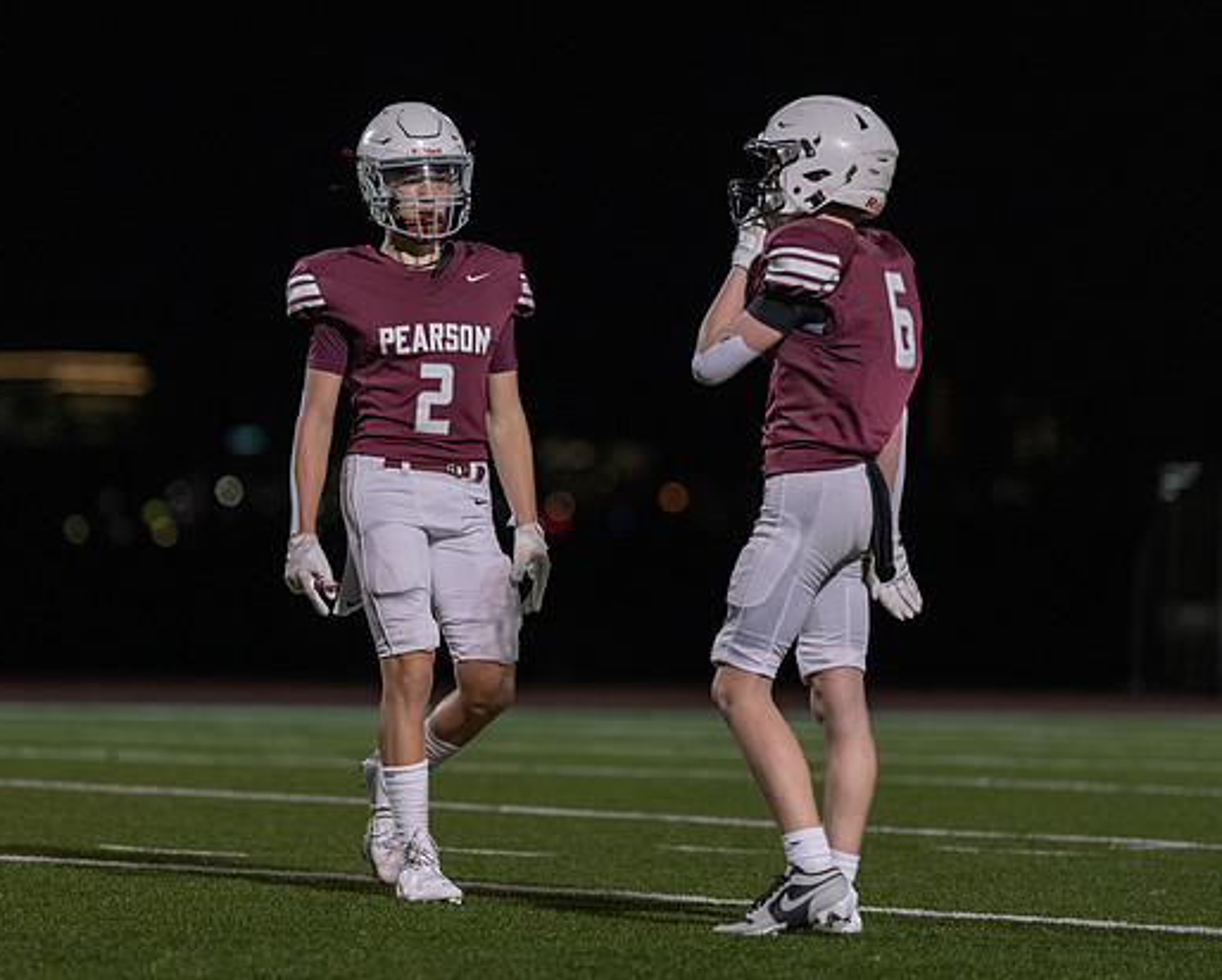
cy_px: 479
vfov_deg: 5.8
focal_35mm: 268
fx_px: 9700
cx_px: 467
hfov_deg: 7.2
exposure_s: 1/1000
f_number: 2.8
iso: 3200
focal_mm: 200
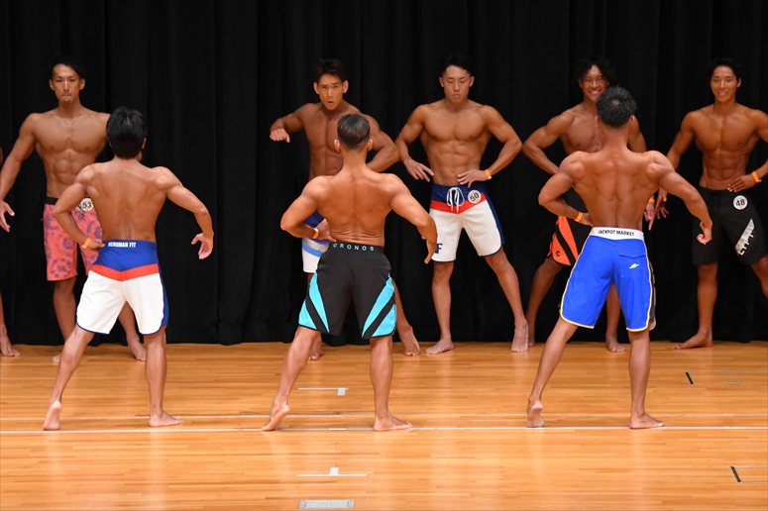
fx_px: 4627
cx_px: 384
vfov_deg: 6.3
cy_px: 256
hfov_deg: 9.5
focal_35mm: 217
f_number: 5.6
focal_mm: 145
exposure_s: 1/400
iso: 4000
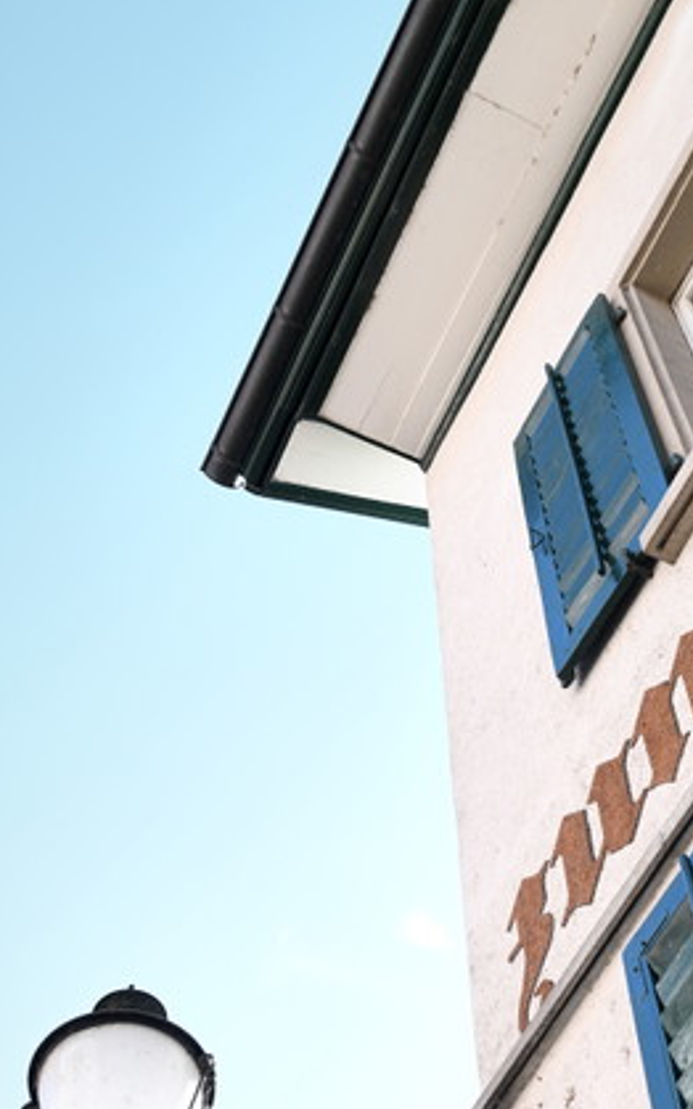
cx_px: 442
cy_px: 815
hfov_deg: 20.9
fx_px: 1873
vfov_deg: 32.4
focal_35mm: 62
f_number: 8
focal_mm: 34
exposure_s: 1/500
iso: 800
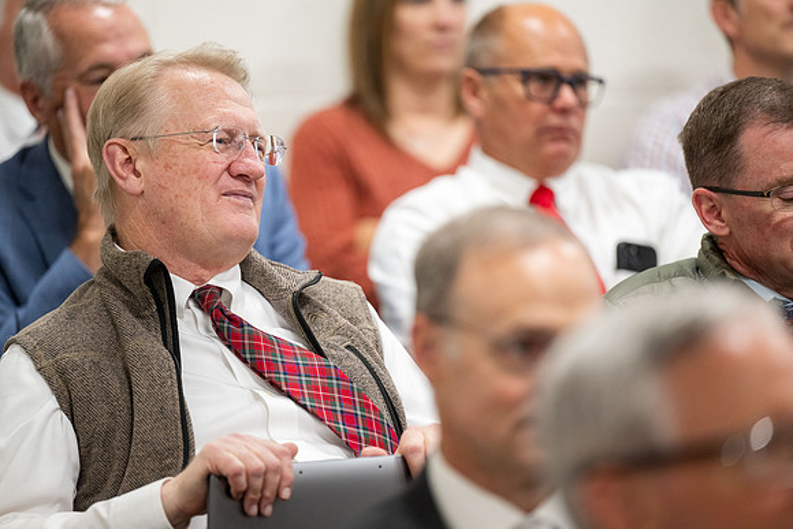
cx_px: 396
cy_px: 264
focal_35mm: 200
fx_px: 4406
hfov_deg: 10.3
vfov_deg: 6.9
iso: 1250
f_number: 2.8
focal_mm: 200
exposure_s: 1/250
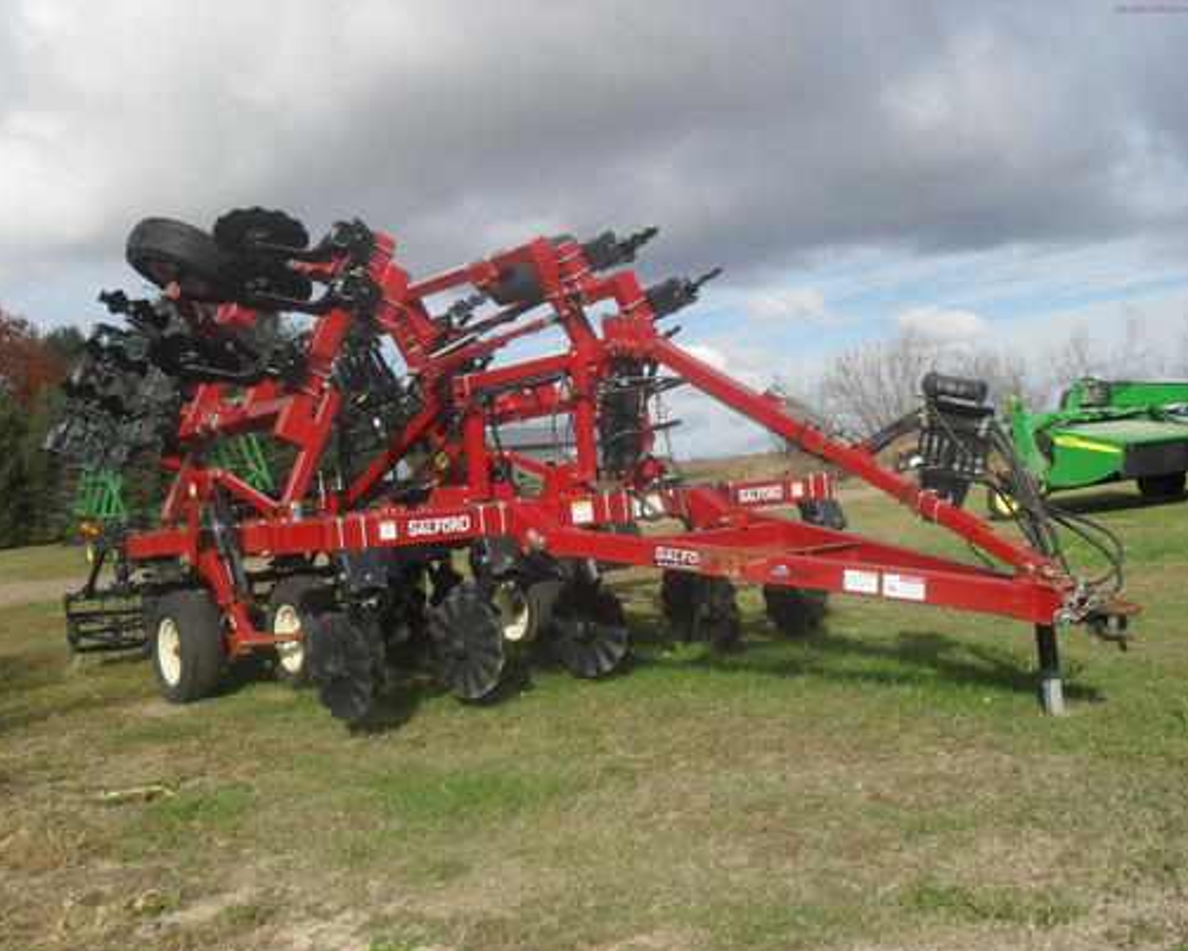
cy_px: 480
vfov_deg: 40.2
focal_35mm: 37
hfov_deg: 49.0
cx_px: 559
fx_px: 1301
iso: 100
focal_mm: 6.3
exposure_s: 1/180
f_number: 8.4
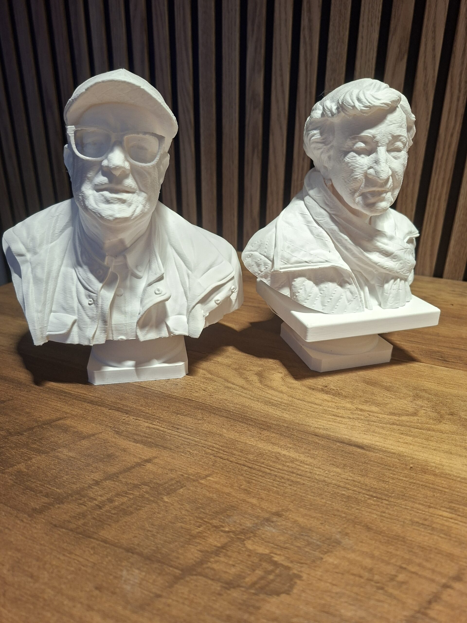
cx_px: 234
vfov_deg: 73.9
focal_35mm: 23
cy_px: 312
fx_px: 414
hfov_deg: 58.9
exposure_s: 1/100
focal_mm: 5.54
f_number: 1.8
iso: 200
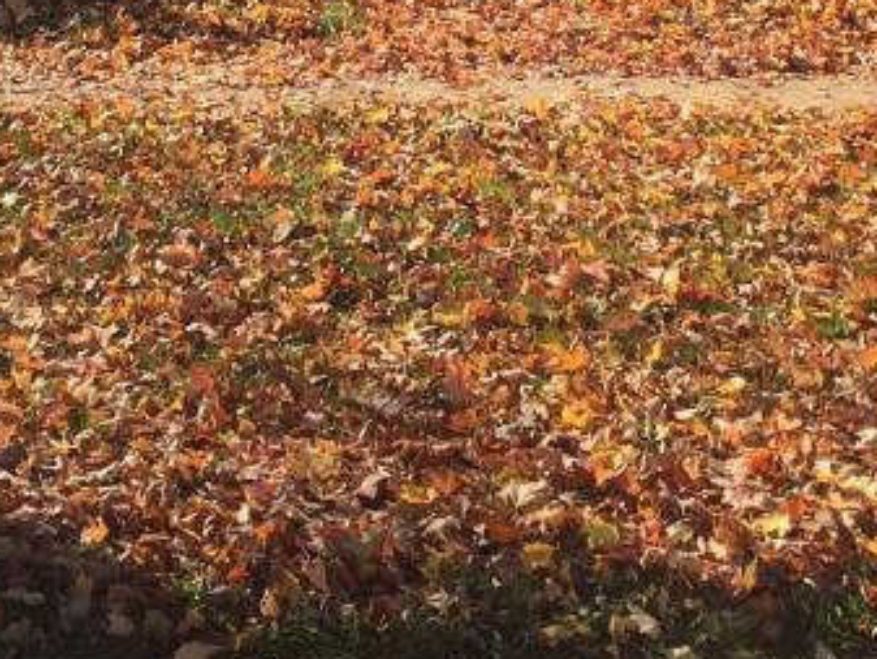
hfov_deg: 22.2
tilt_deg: -0.9
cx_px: 401
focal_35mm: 88
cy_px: -328
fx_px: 2230
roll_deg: +0.0
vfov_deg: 15.5
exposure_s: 1/824
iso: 32
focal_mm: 4.15
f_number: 2.2
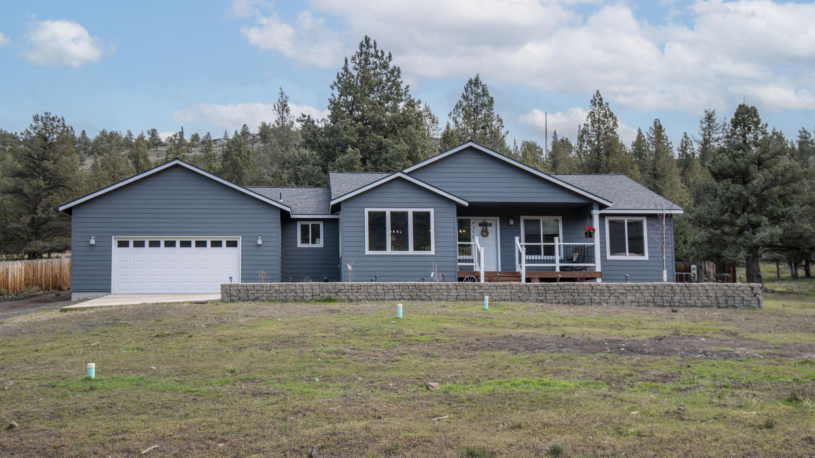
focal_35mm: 37
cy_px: 186
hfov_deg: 54.0
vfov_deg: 31.9
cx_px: 409
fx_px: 800
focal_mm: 35
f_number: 11
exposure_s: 1/250
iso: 200
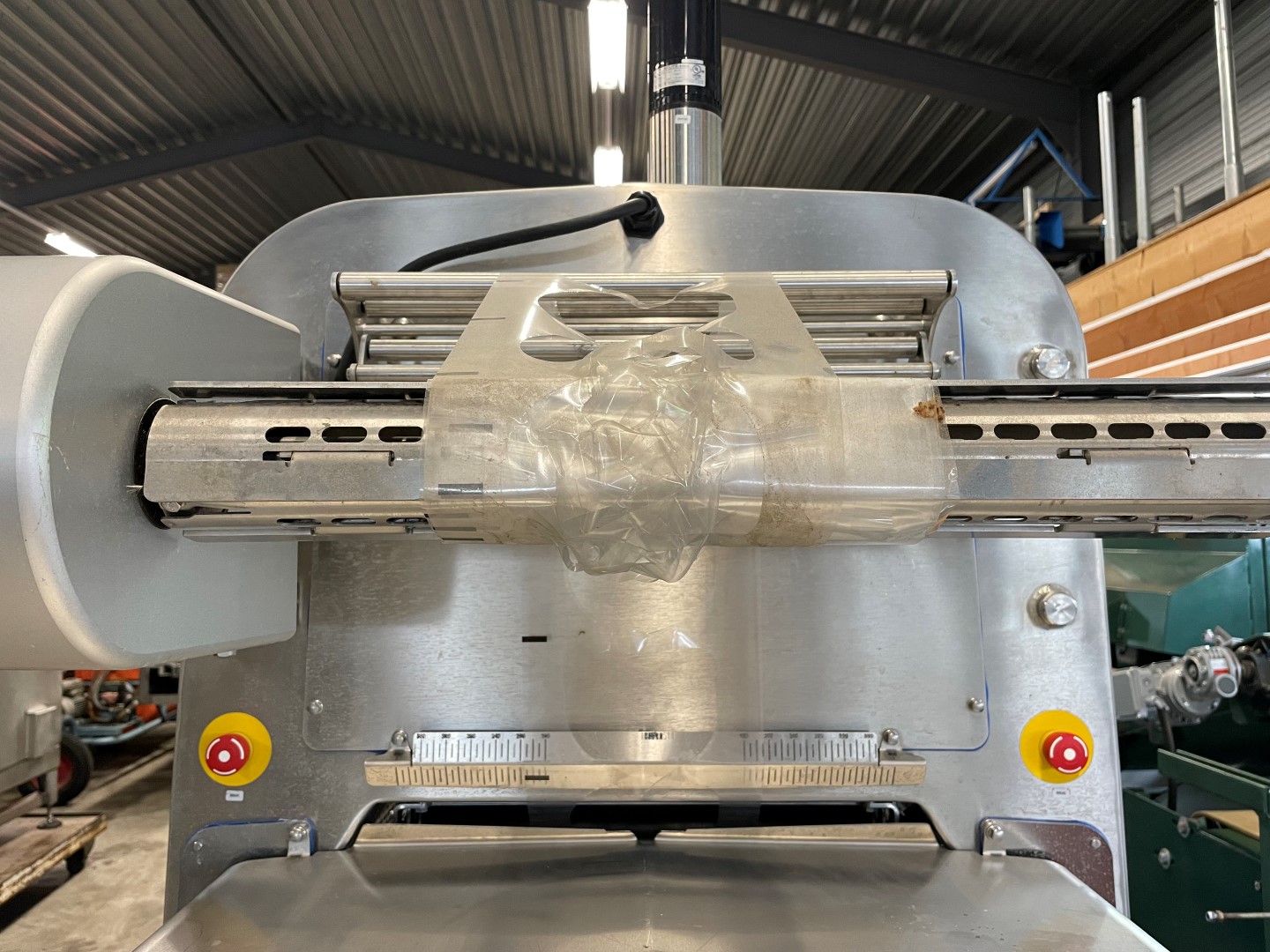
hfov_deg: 67.3
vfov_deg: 53.1
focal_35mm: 26
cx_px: 635
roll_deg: +0.4
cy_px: 476
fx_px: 954
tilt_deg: +2.8
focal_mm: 4.2
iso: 125
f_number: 1.6
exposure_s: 1/50
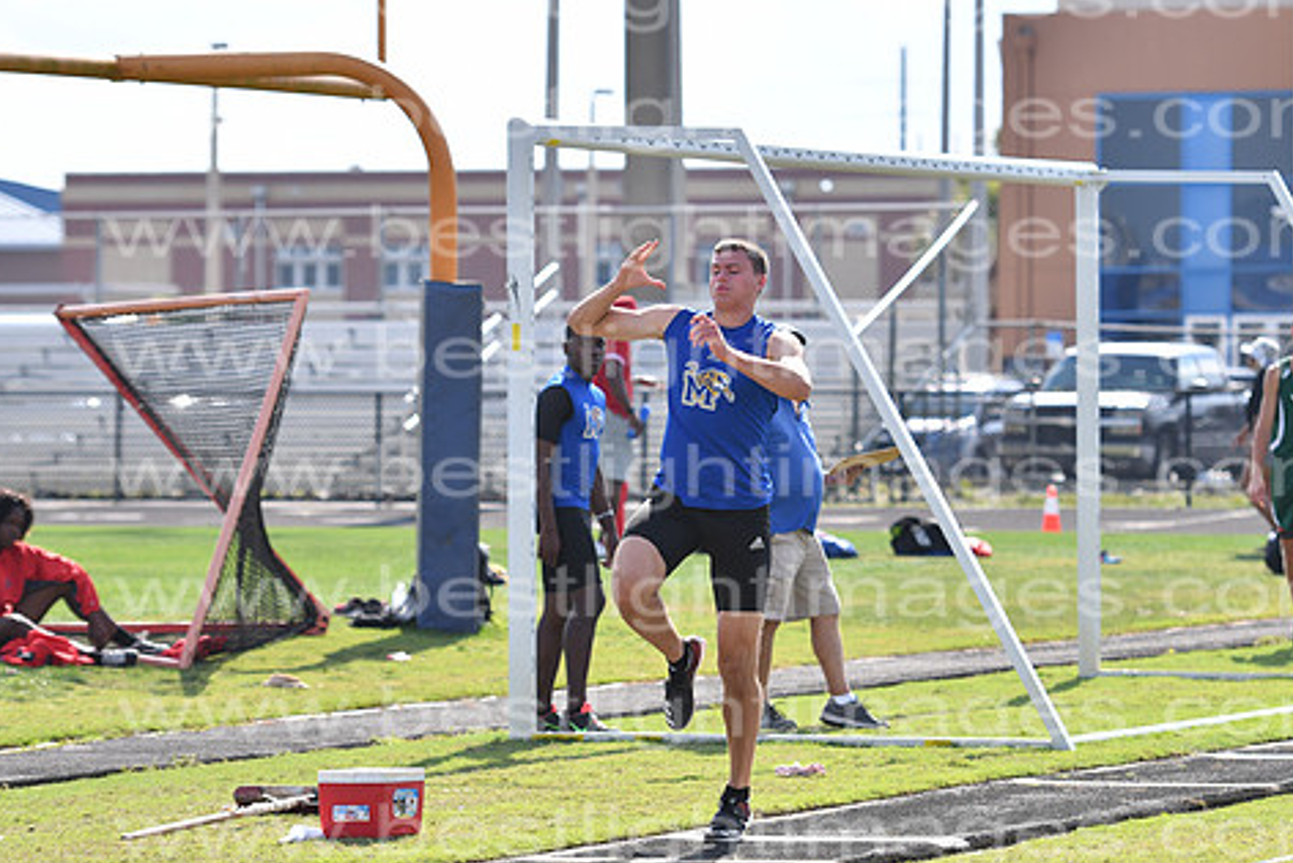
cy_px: 418
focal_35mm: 221
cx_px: 737
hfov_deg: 9.3
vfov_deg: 6.2
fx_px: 7940
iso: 200
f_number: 4
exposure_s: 1/2000
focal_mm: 120
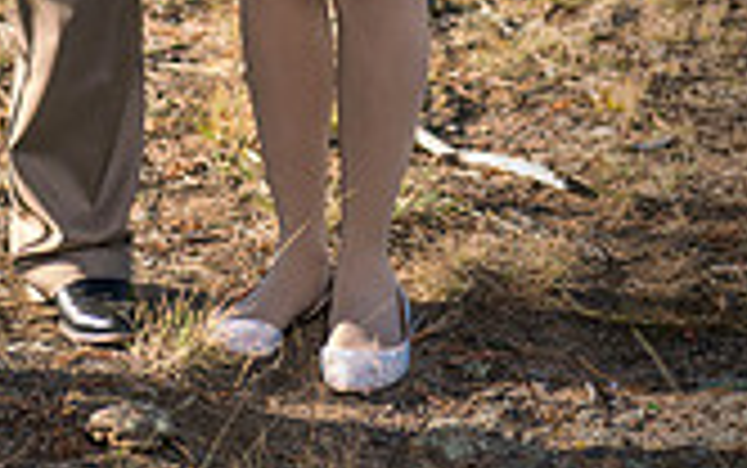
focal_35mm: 138
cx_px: 112
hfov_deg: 15.0
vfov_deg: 9.0
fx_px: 2811
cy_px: -423
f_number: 2.8
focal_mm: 50
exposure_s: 1/2500
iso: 160
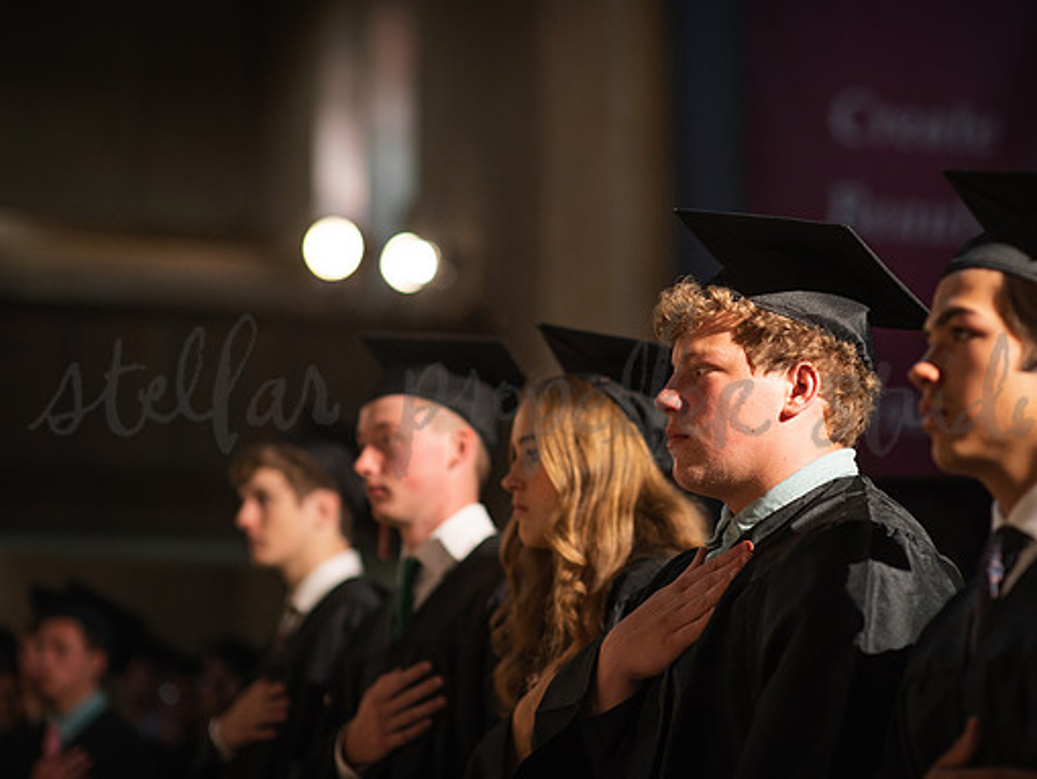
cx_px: 579
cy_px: 390
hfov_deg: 21.1
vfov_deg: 15.9
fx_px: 2787
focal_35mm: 93
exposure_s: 1/200
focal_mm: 85
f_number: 2
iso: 1000
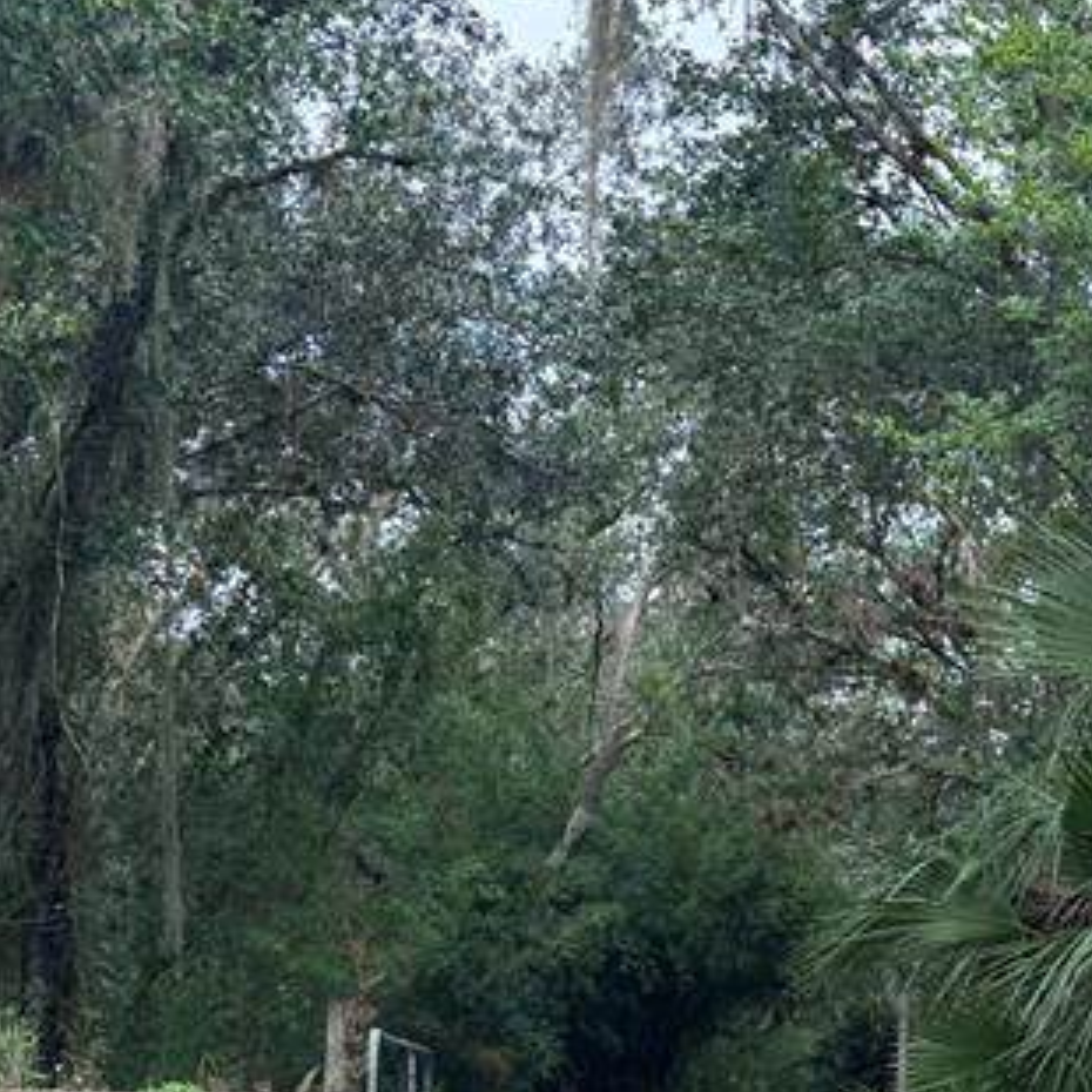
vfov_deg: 24.1
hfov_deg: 23.8
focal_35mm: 70
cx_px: 1036
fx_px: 2498
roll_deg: -1.5
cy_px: 941
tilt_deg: +3.7
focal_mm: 6.76
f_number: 1.78
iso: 80
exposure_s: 1/1285
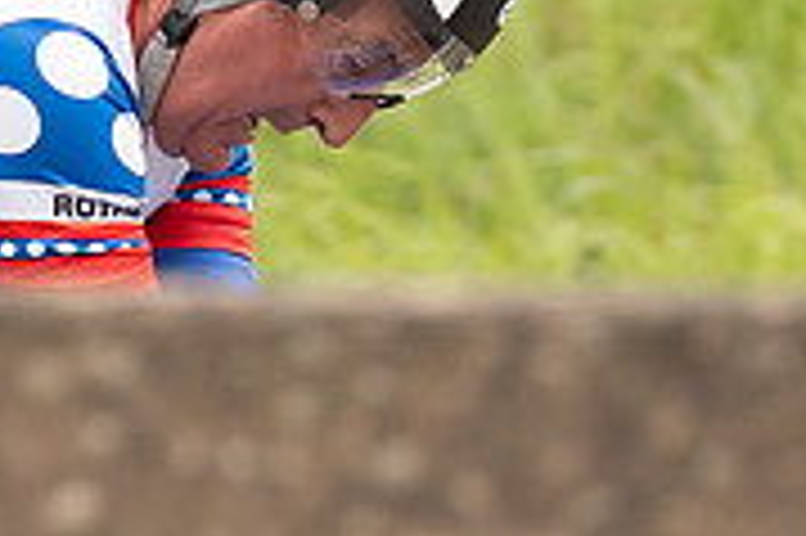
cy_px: -121
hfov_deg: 1.2
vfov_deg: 0.8
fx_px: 39278
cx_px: 532
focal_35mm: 1756
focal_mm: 200
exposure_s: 1/1000
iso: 500
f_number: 3.5
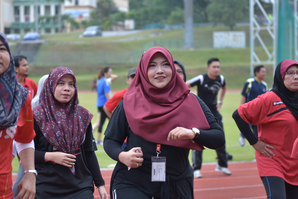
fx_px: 1044
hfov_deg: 16.2
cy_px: 96
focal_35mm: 126
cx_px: 133
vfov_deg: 10.9
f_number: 2.8
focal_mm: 70
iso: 100
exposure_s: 1/200
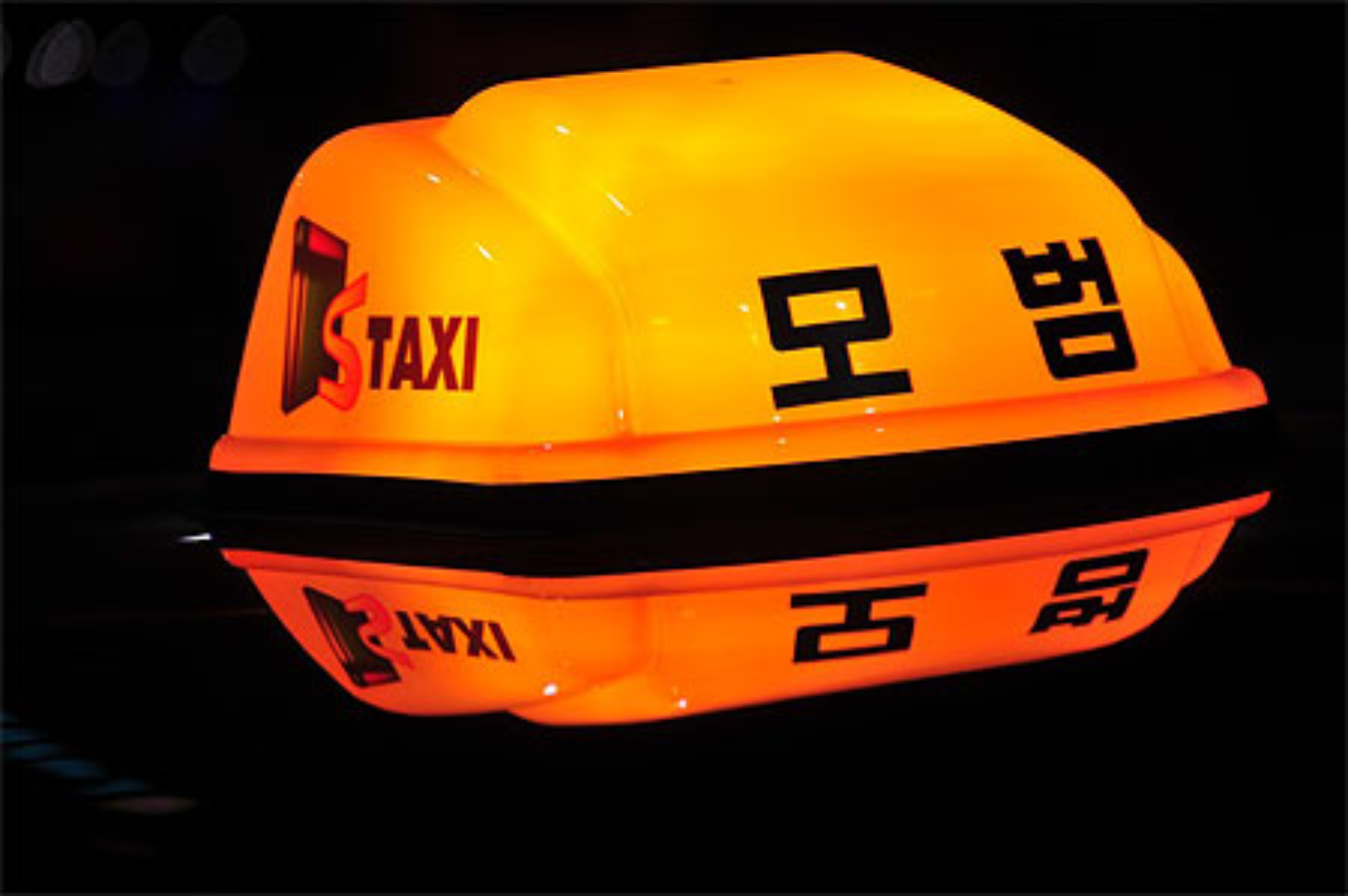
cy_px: 448
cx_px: 674
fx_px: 11221
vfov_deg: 4.6
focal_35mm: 300
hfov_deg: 6.9
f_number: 5.6
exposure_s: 1/30
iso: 250
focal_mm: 200
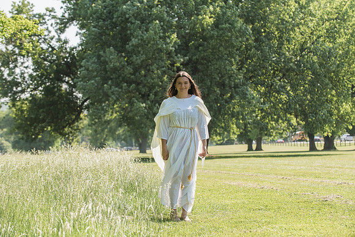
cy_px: 118
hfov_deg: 20.0
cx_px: 178
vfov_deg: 13.4
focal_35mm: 102
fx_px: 1006
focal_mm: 102
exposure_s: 1/4000
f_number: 5.6
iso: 1000
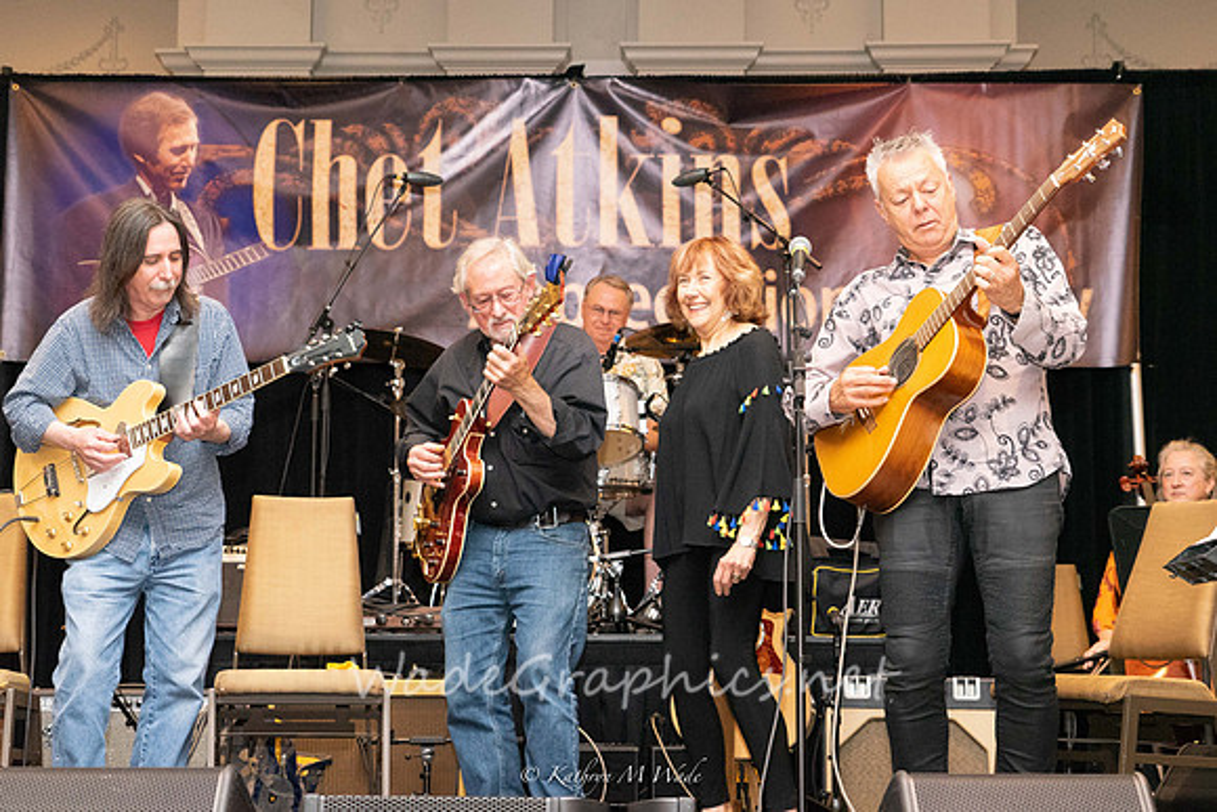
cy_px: 406
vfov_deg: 21.1
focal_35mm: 64
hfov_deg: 31.2
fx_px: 2181
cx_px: 608
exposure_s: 1/200
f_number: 6.3
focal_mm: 62
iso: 6400
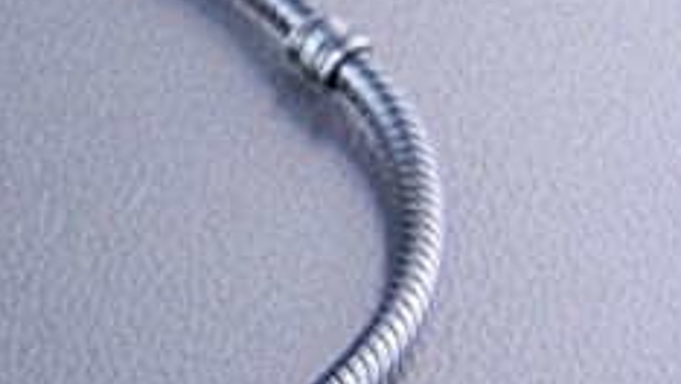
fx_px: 2096
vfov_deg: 10.4
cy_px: 303
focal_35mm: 116
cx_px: -119
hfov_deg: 17.6
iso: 400
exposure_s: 1/21
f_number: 3.7
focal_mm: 7.1
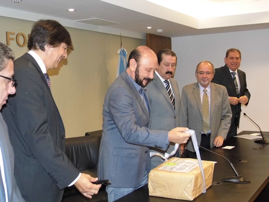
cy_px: 101
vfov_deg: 31.5
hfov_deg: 41.2
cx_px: 134
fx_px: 357
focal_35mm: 46
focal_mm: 8.2
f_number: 3.4
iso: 400
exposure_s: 1/60
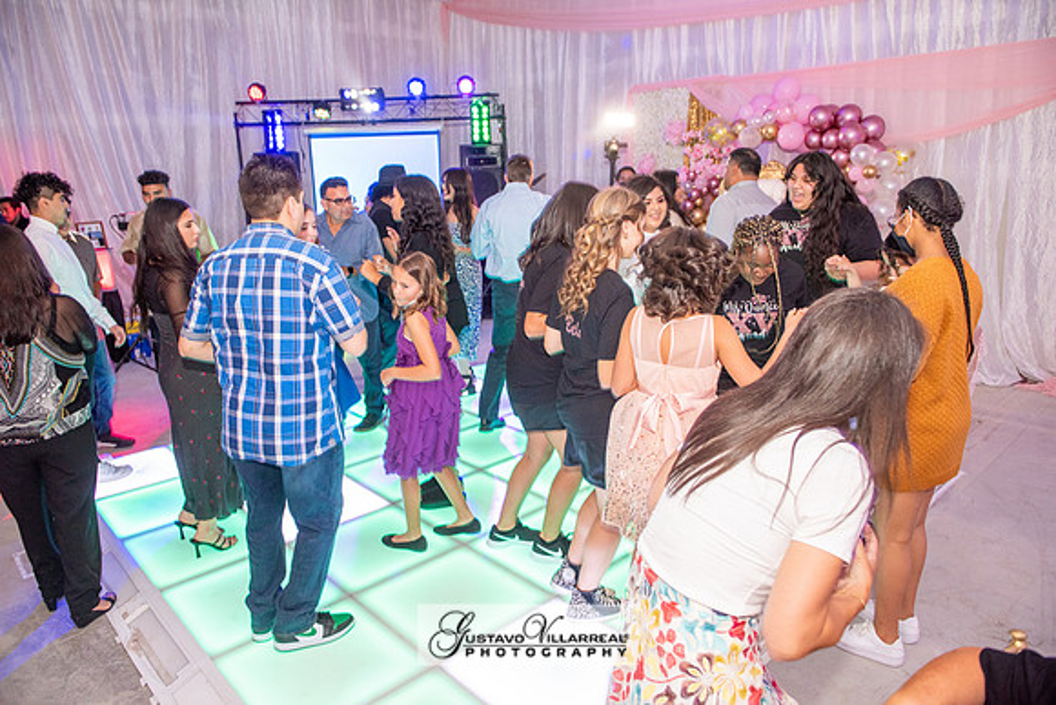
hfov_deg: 73.7
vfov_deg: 53.2
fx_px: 704
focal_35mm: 24
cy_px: 352
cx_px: 528
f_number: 4
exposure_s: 1/60
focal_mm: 24
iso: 1250
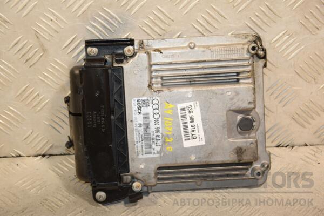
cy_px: 108
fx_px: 783
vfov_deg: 15.7
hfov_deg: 23.4
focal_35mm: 87
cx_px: 162
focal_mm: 58
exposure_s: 1/160
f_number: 5
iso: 800
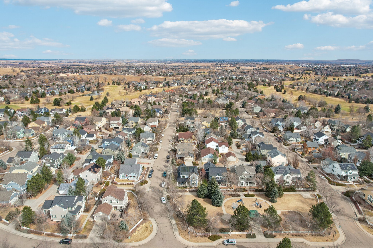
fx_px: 228
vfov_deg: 57.2
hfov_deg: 78.6
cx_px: 186
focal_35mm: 22
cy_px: 124
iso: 110
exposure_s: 1/500
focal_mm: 8.4
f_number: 2.8
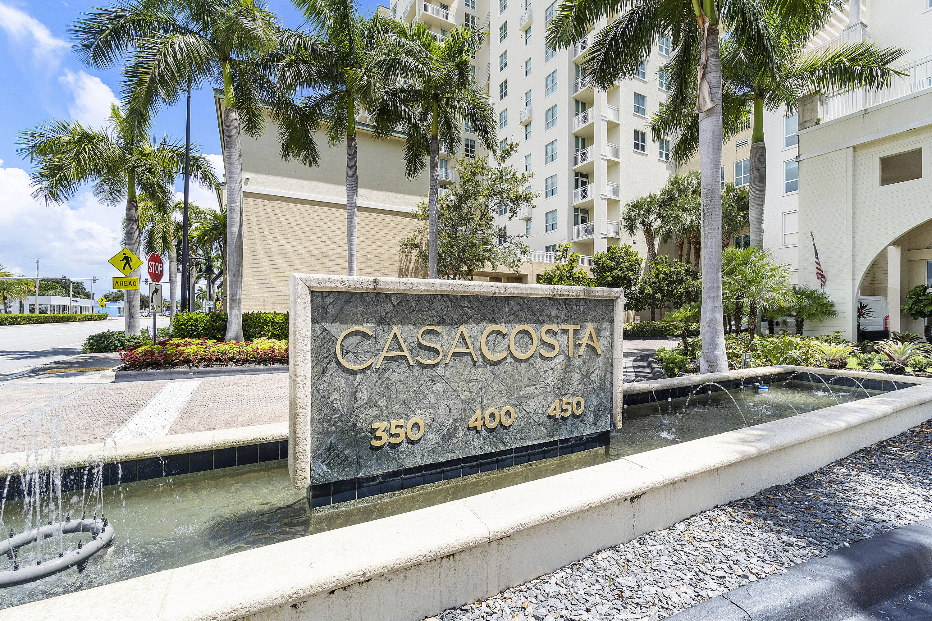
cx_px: 466
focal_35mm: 15
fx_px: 388
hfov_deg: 100.4
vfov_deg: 77.3
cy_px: 310
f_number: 10
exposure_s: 1/160
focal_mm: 10
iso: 100
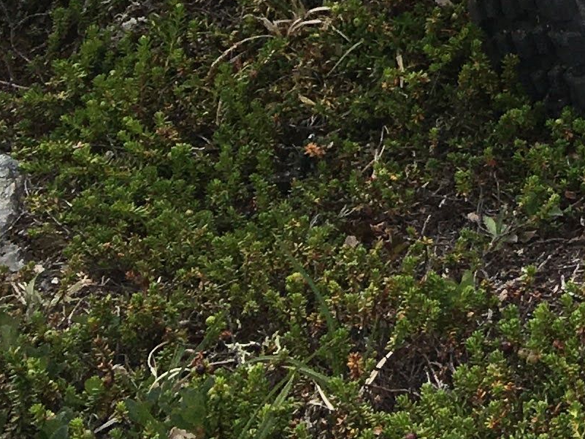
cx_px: 1399
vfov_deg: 9.0
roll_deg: -3.4
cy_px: -652
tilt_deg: -14.2
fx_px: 2468
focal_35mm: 146
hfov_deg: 11.3
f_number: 2.2
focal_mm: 4.15
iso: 25
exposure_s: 1/1202
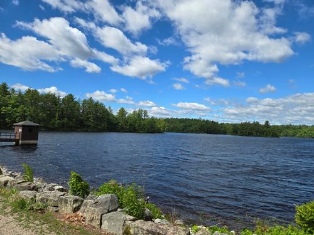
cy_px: 118
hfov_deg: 73.9
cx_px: 157
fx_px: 209
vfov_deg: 58.9
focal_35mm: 23
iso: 25
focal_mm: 5.4
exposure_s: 1/2216
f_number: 1.8
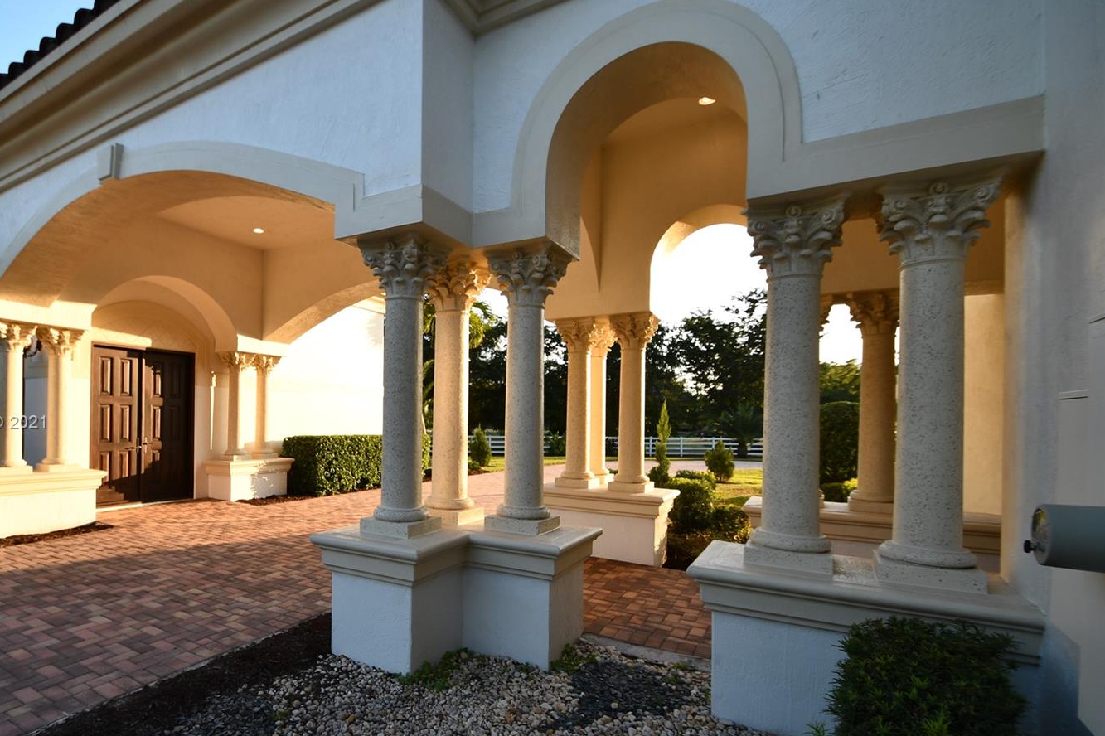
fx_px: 552
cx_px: 446
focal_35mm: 18
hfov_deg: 89.0
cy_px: 424
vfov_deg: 67.0
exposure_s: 1/250
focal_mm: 10
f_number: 7.1
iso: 200
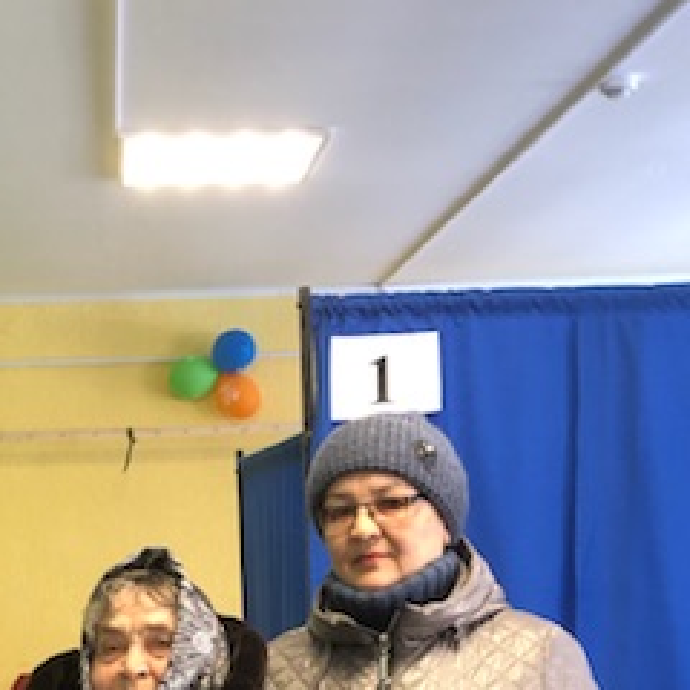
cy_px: 713
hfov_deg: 25.5
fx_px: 1488
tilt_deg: -7.0
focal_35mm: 66
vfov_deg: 24.7
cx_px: 115
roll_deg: +2.1
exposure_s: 1/17
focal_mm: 3.99
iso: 40
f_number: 1.8
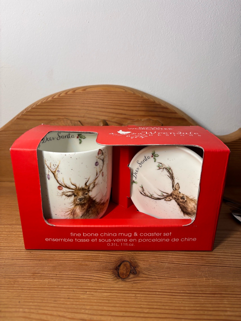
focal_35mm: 26
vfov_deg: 67.3
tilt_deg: -22.6
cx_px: 120
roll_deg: -1.5
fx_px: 241
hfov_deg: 53.1
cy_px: 160
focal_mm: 5.96
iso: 80
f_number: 1.6
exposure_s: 1/121
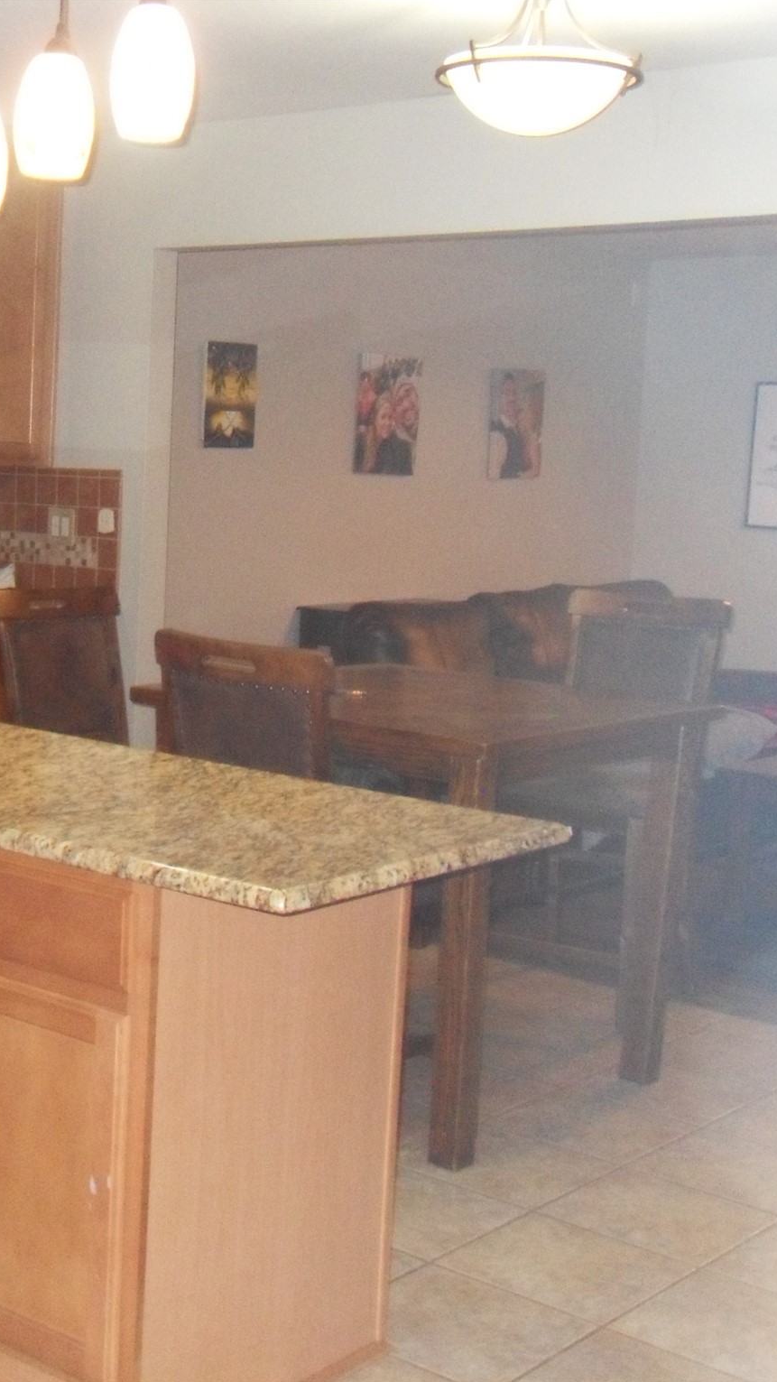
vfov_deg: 40.6
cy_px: 691
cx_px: 122
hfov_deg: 23.1
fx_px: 1868
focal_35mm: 51
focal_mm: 6.3
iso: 640
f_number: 3.5
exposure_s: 1/45
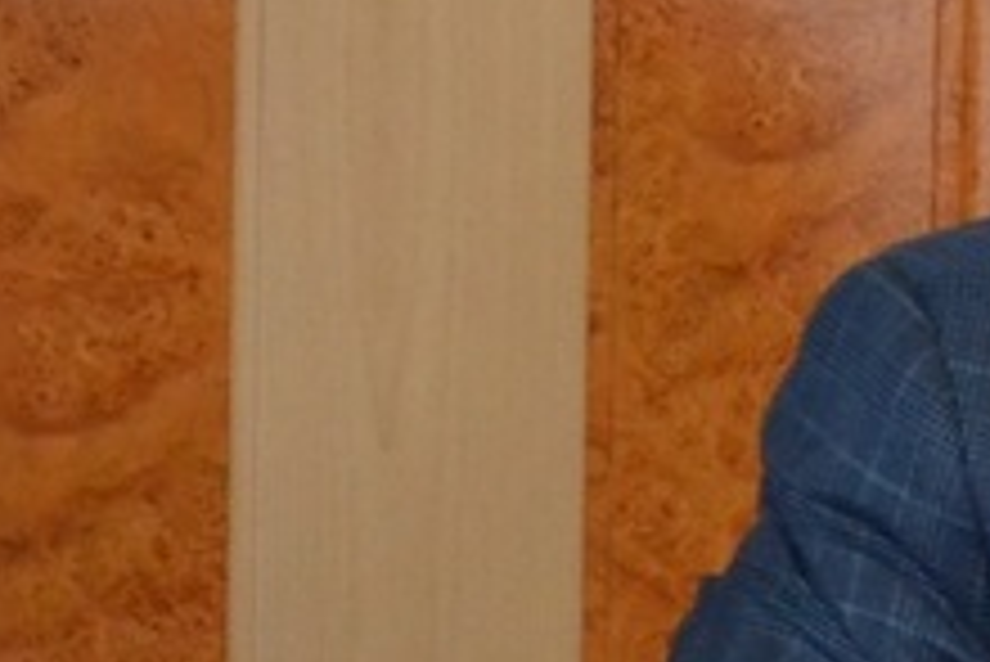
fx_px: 6617
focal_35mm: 240
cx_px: 1350
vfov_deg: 5.7
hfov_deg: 8.4
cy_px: 588
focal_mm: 55
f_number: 5.6
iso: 3200
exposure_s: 1/60
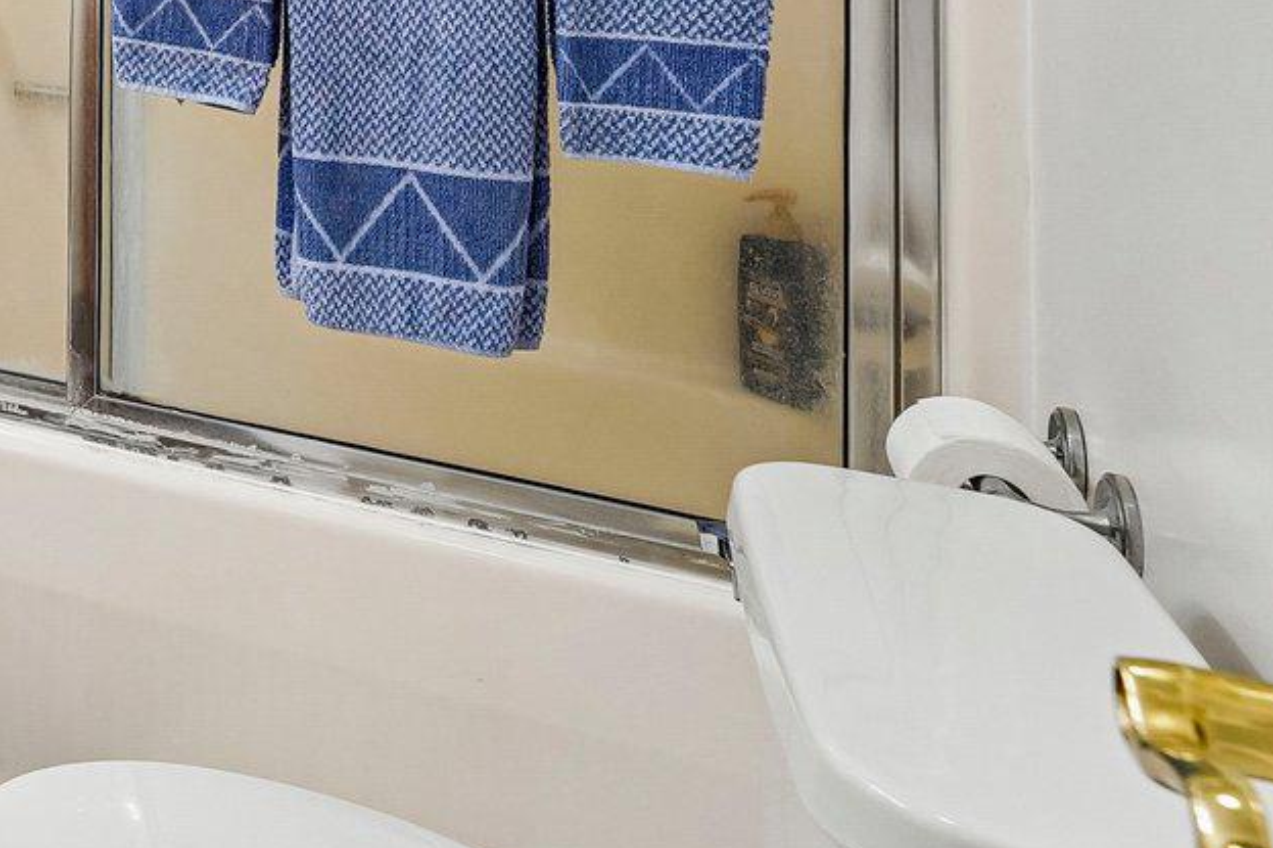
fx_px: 1626
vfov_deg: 25.6
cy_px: -216
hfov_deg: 28.4
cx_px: -625
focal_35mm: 46
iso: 500
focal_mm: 14
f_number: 8
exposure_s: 1/80
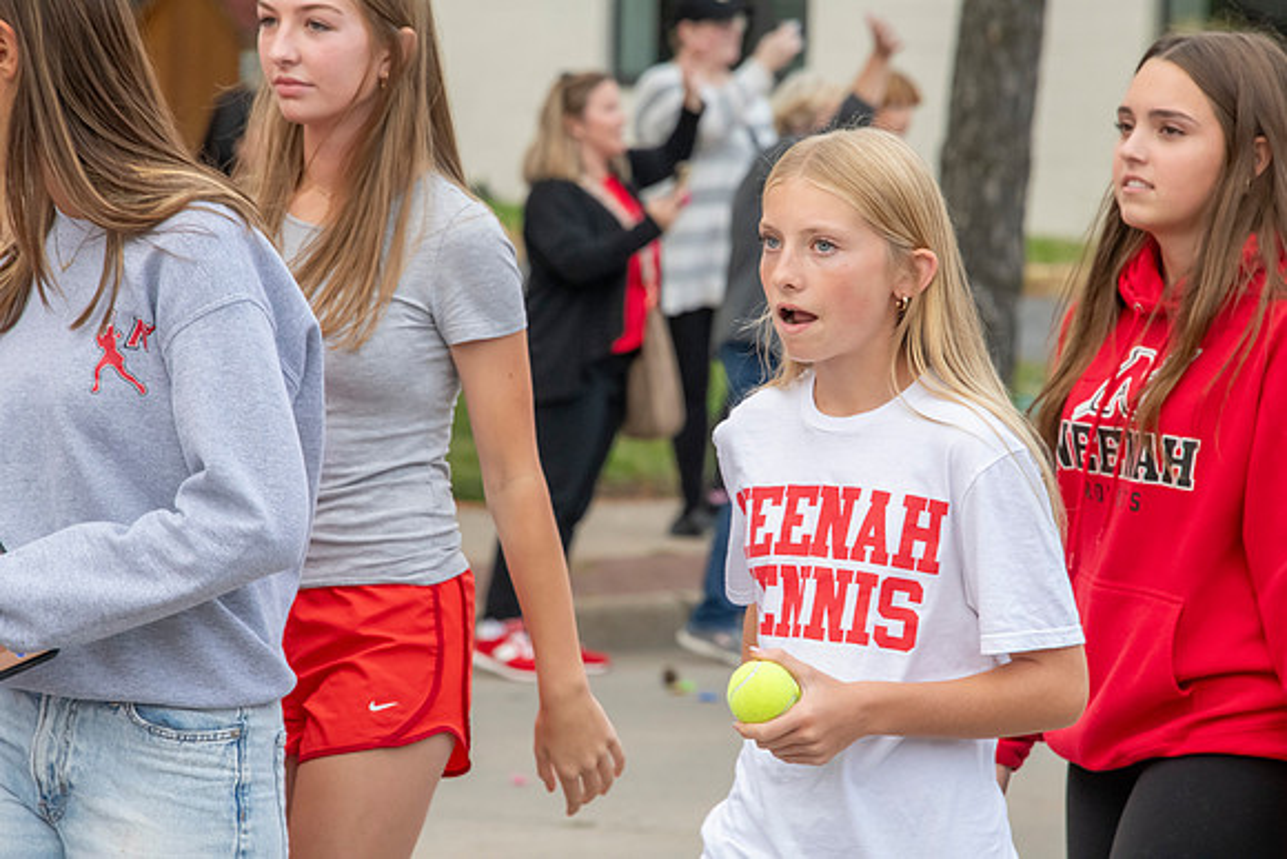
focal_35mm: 300
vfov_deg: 4.6
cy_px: 430
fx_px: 10727
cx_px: 644
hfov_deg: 6.9
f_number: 11
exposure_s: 1/320
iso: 3200
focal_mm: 300
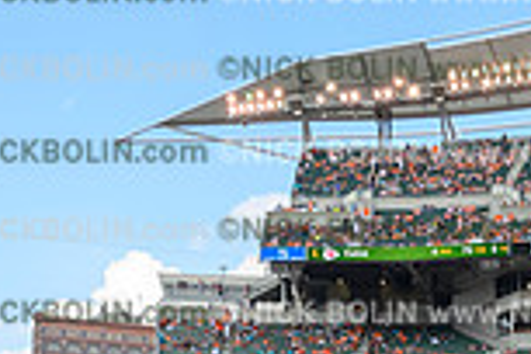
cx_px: 482
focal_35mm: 91
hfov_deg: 21.8
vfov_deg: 14.0
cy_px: 554
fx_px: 1342
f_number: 7.1
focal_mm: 24
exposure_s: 1/100
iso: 80
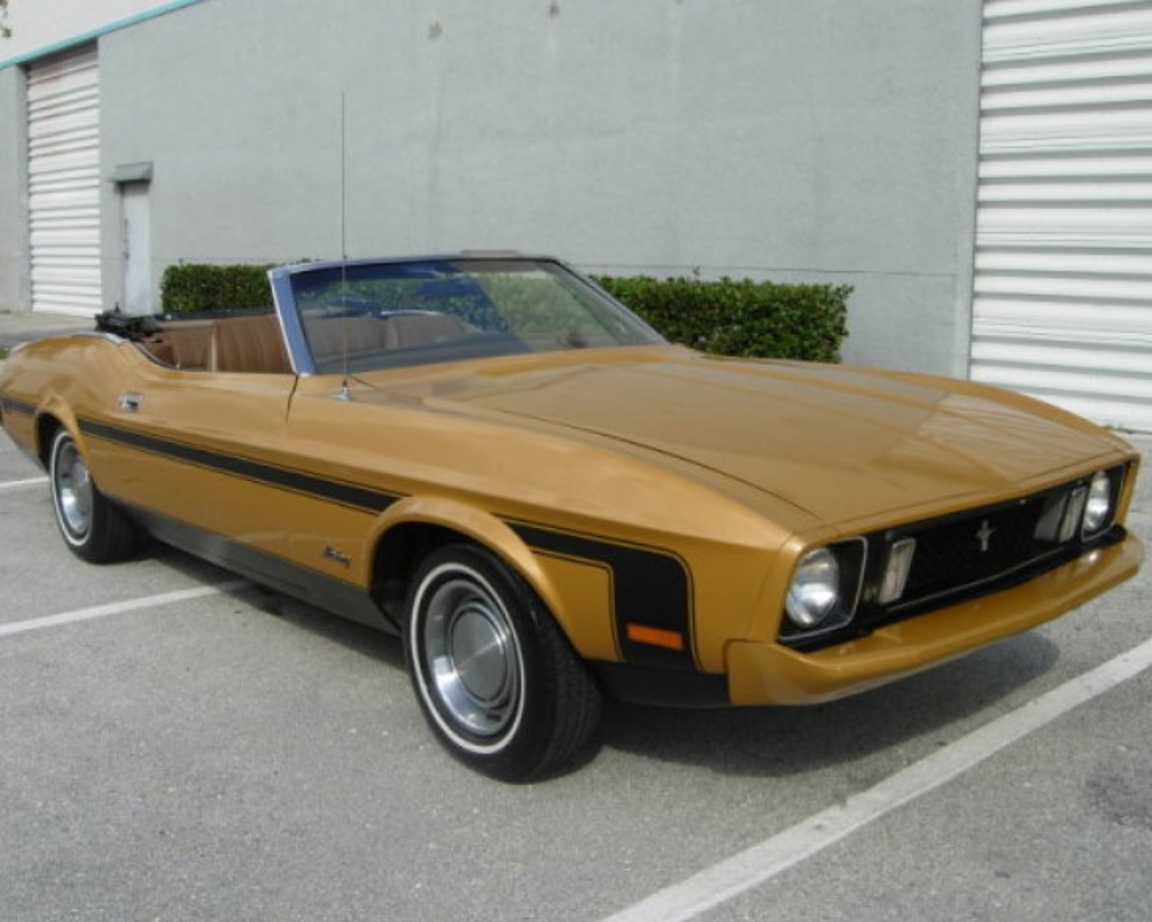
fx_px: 1296
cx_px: 592
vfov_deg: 39.2
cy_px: 458
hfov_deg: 47.9
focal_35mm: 38
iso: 50
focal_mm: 7.5
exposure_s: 1/287
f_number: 5.4
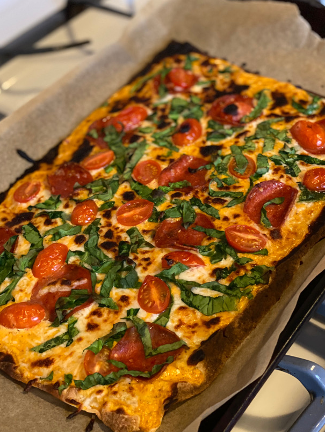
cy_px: 214
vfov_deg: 34.9
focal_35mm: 55
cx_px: 158
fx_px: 688
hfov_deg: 26.6
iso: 400
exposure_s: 1/17
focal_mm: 6
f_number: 2
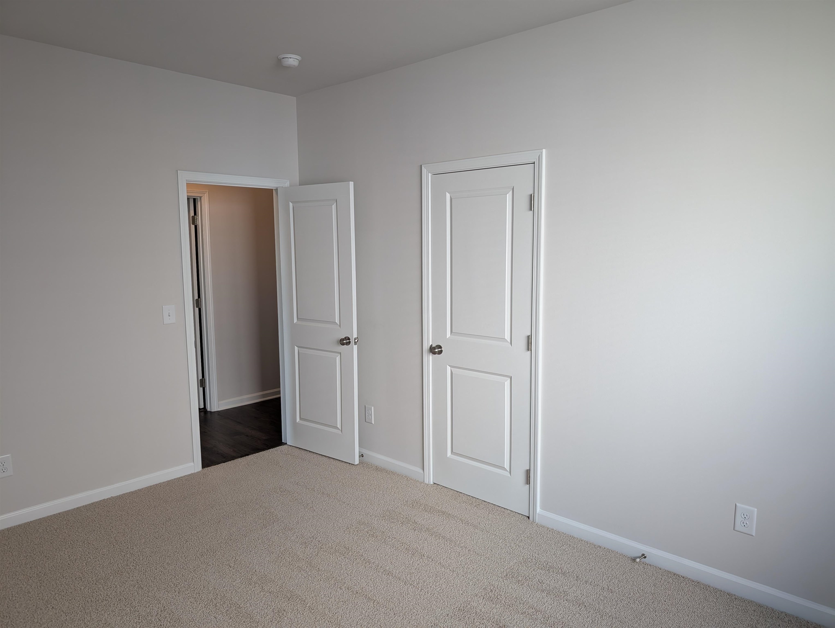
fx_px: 580
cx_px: 418
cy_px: 314
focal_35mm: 24
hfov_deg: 71.5
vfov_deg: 56.9
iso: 29
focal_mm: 6.9
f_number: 1.68
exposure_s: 1/28.2
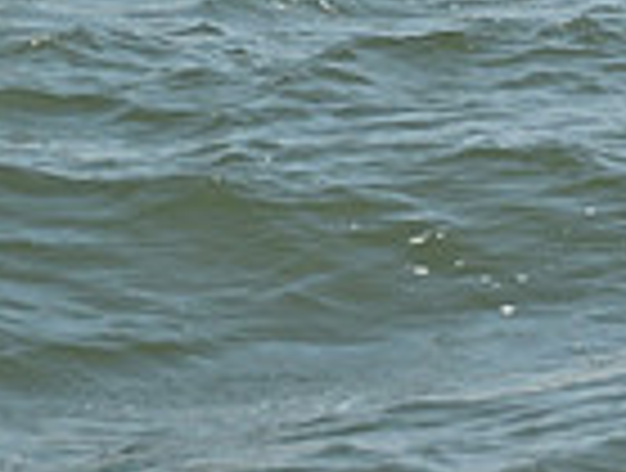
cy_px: -805
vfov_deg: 4.3
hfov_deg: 5.8
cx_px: -34
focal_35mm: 340
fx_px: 6165
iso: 320
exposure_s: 1/1250
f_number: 7.1
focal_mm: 85
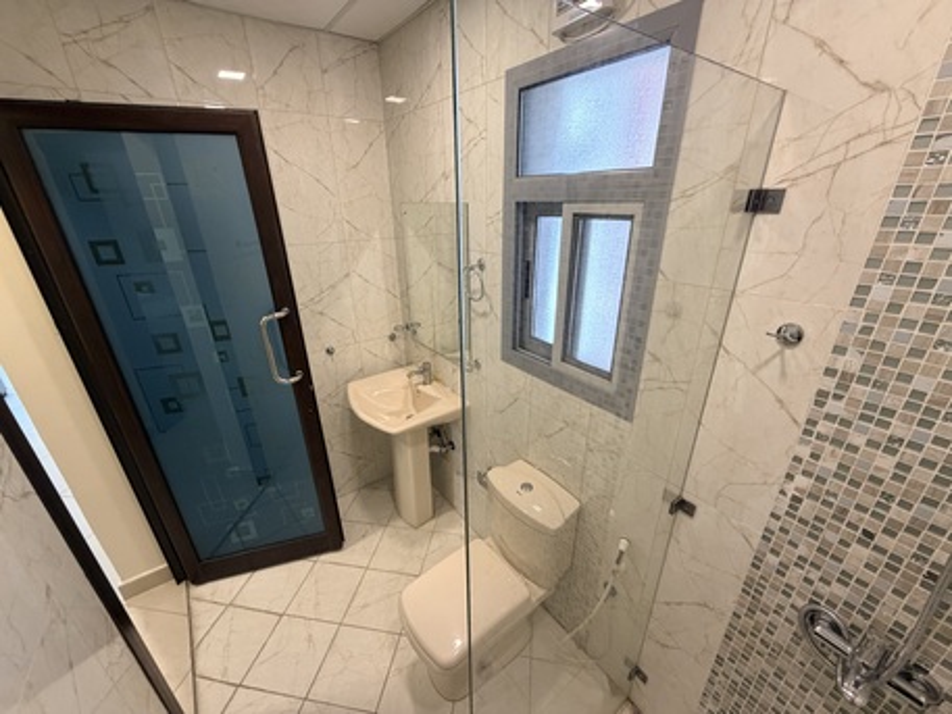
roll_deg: +0.6
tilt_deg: -22.7
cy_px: 357
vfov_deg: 85.7
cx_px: 476
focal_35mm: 14
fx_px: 385
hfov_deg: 102.0
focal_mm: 2.22
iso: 320
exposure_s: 1/100
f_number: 2.2
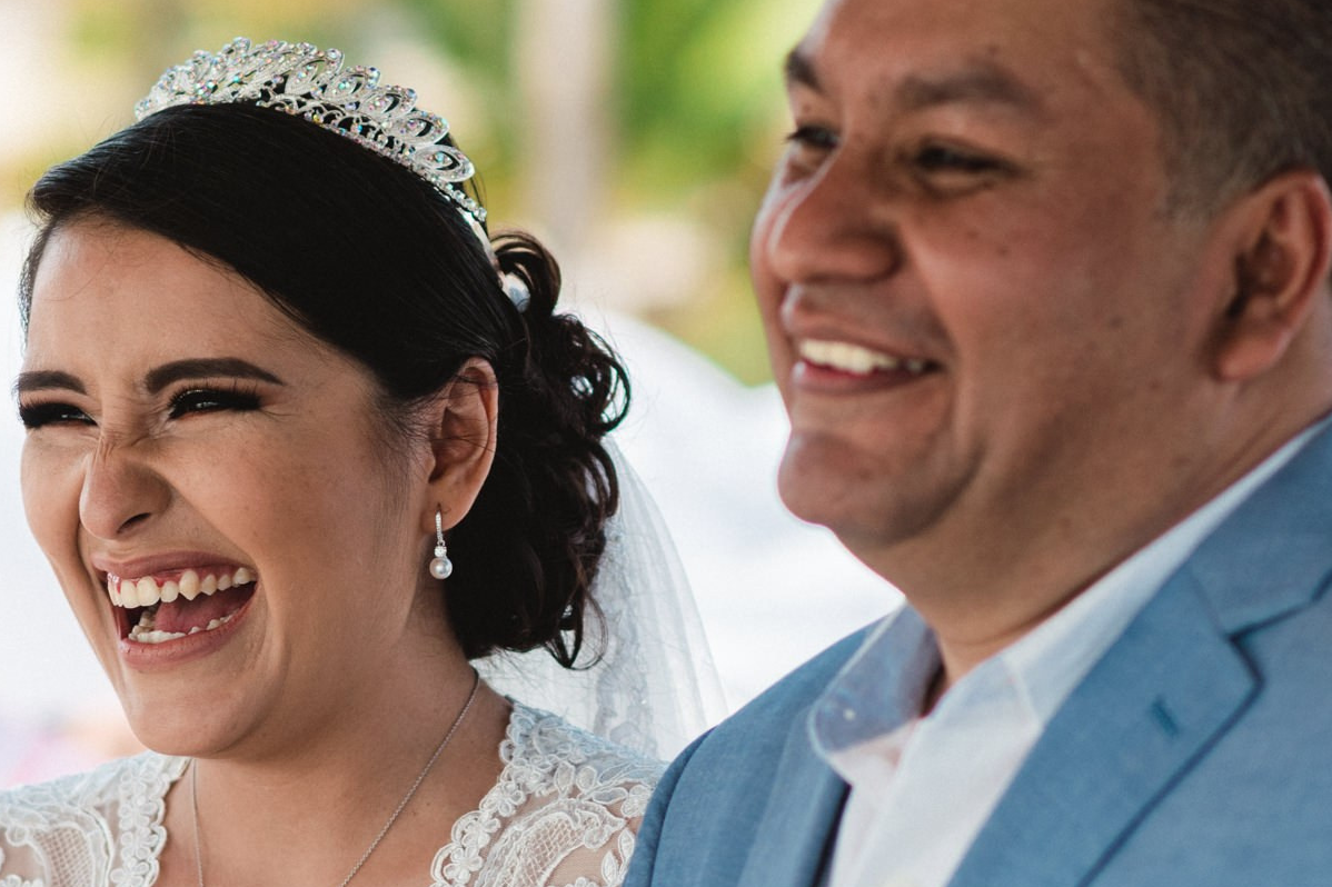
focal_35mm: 218
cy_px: 629
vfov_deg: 6.3
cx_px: 345
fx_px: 8063
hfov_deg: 9.4
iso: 100
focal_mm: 85
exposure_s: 1/1250
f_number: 2.8
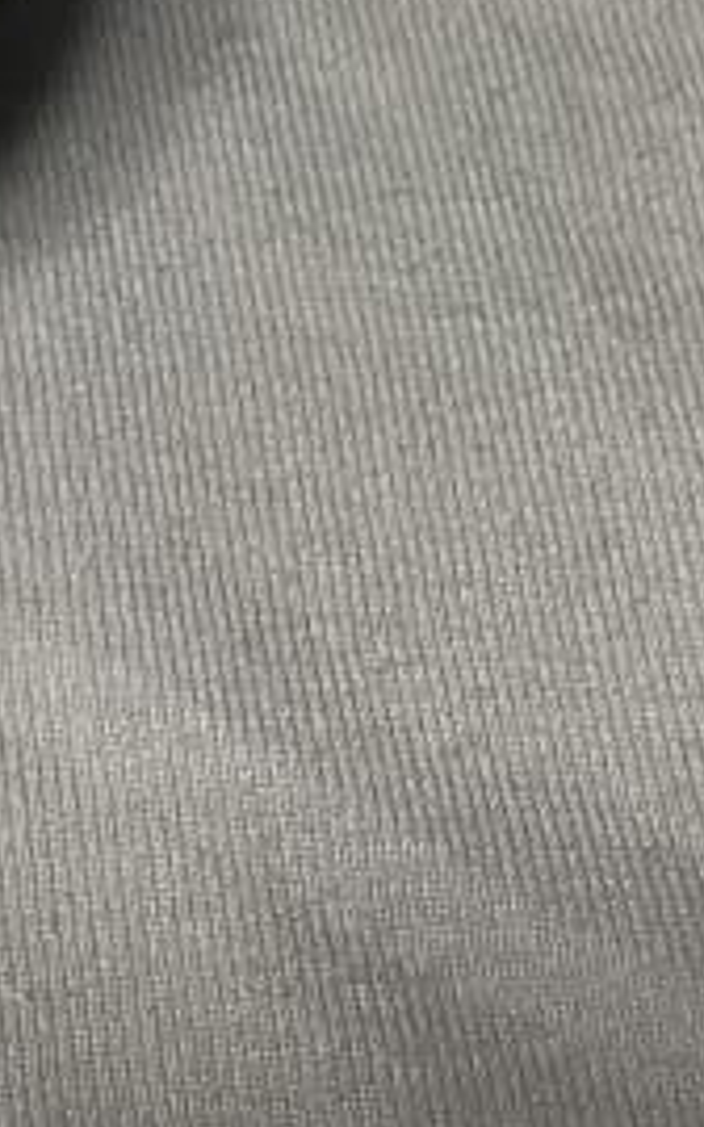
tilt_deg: -58.5
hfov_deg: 11.9
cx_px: -373
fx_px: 3225
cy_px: -297
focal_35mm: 105
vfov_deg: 18.6
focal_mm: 4.2
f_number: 1.6
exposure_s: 1/60
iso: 500
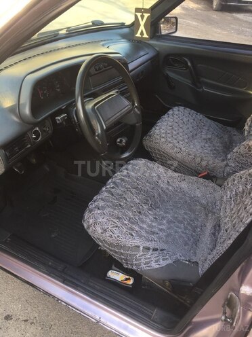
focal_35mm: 29
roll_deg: -1.5
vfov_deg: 61.7
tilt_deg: -34.9
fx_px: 281
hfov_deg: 48.2
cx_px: 126
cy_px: 168
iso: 32
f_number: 2.2
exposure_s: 1/116
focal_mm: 4.15
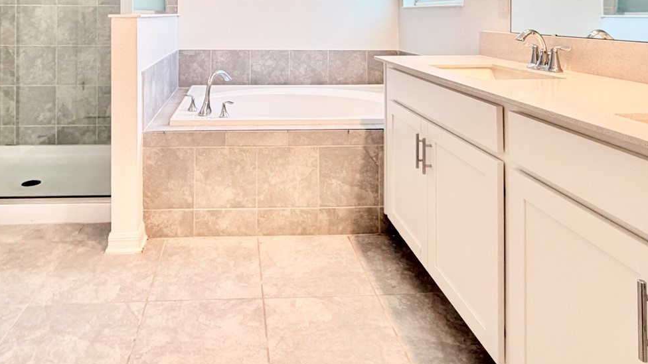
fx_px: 430
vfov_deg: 41.0
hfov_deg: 73.2
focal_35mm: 25
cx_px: 258
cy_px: 12
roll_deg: -0.3
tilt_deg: -0.4
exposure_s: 1/60
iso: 250
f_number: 2.2
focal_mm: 2.22
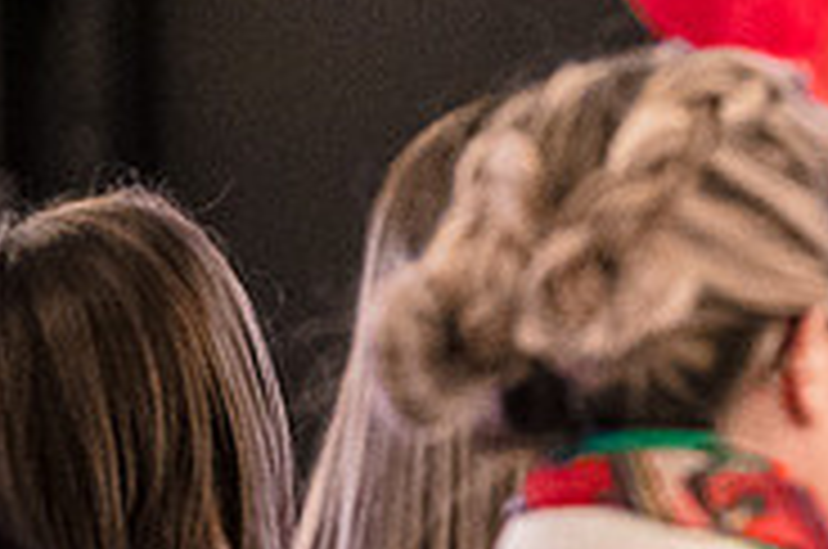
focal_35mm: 572
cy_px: 853
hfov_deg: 3.6
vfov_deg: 2.4
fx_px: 13133
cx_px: 1076
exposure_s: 1/60
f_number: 2.8
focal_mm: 121
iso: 5000
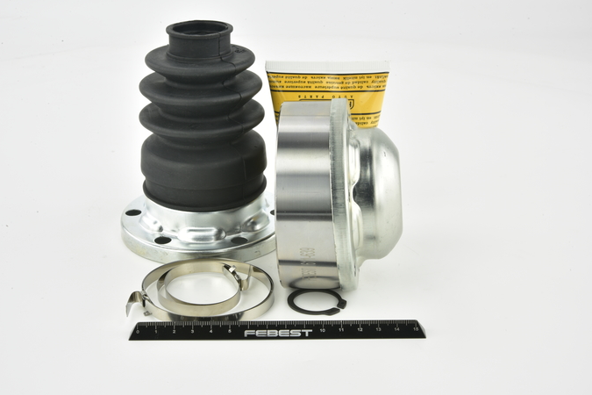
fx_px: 1052
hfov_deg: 31.4
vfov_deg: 21.2
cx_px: 282
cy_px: 195
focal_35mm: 64
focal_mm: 60
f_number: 29
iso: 64
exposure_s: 1/2.5
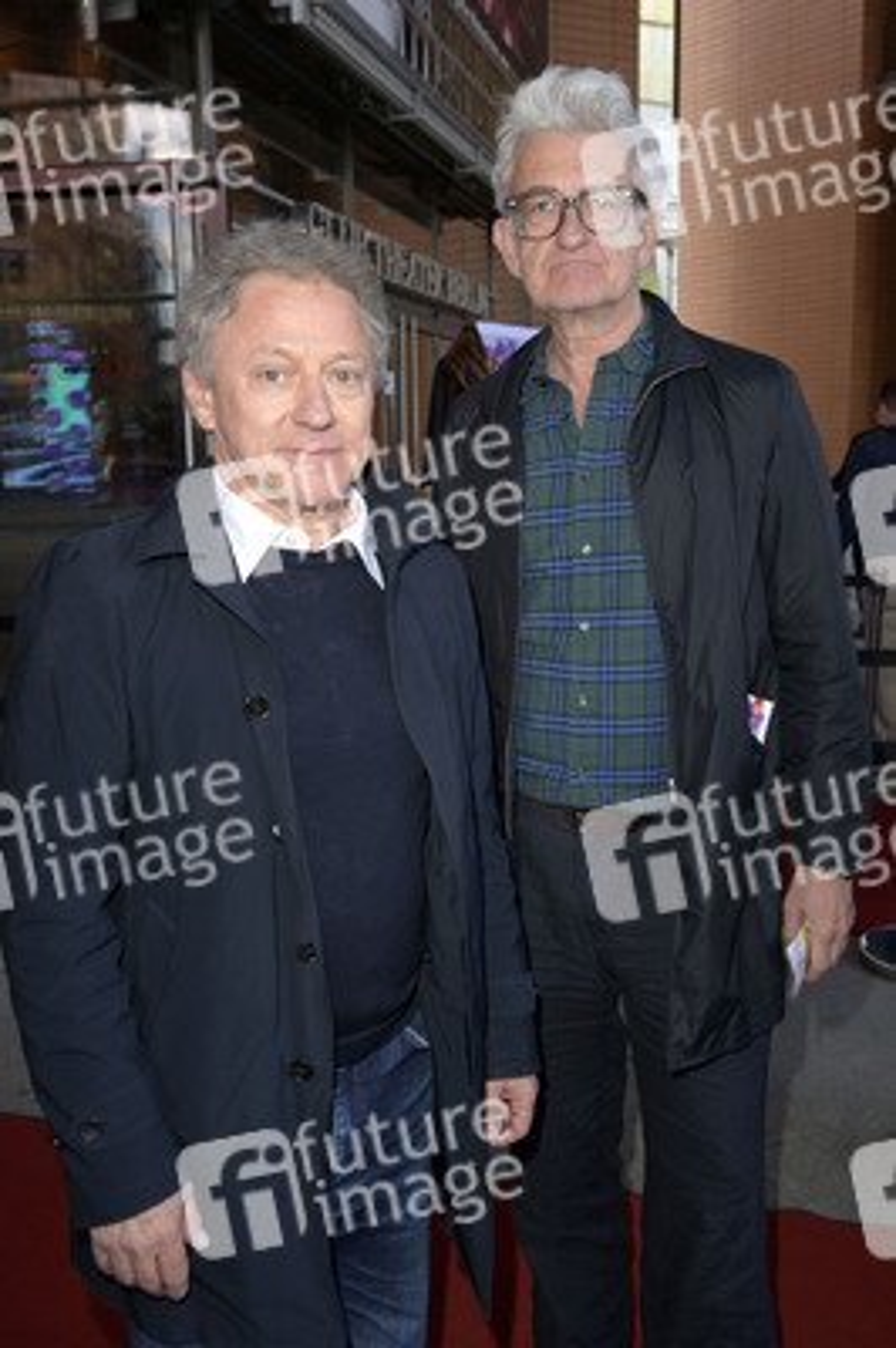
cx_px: 448
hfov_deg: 44.9
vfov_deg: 63.7
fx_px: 1084
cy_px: 674
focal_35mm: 29
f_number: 5.6
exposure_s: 1/80
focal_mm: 29
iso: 500
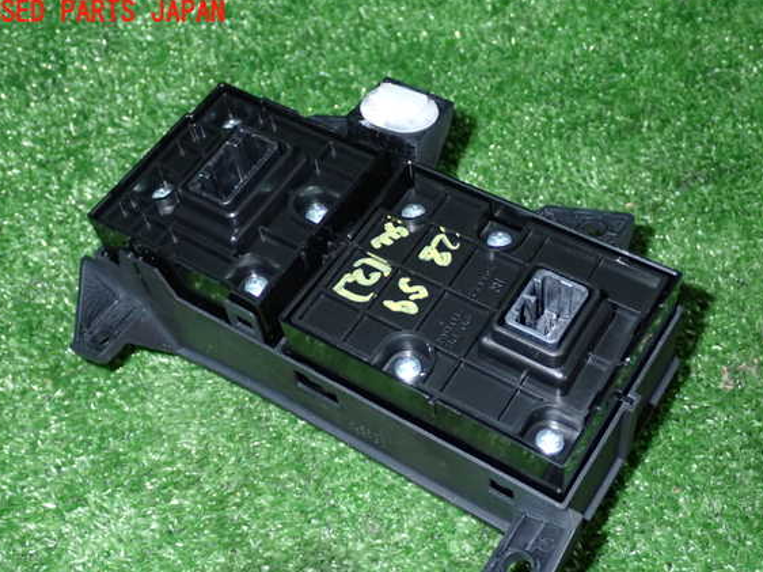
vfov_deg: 30.9
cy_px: 302
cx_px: 386
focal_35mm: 47
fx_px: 1036
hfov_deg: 40.4
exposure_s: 1/40
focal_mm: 7.84
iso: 800
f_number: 9
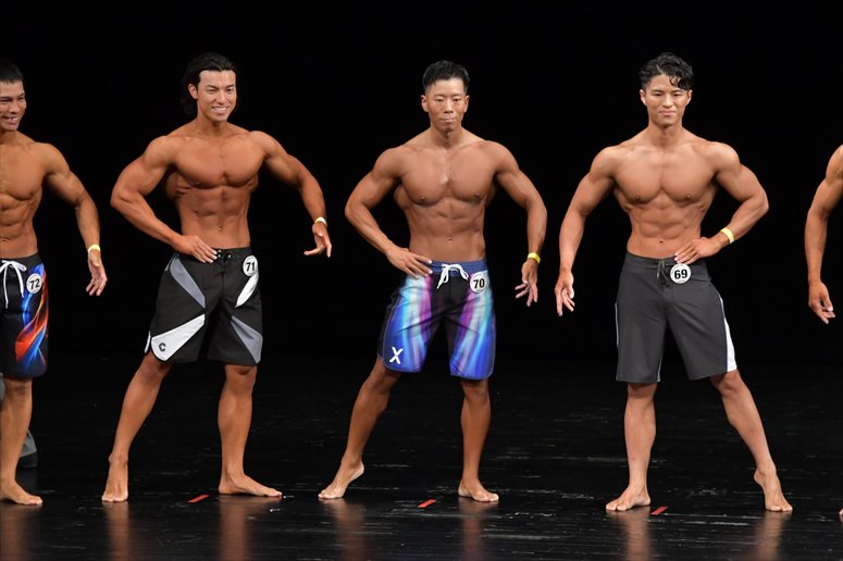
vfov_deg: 5.1
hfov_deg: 7.6
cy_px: 280
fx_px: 6319
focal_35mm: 270
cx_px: 422
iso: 3200
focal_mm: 180
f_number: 5.6
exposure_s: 1/400
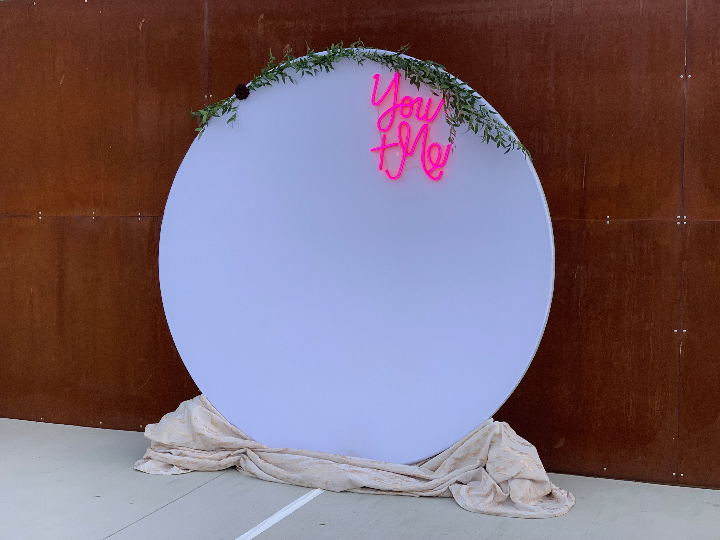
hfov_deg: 36.8
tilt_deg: -5.1
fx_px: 1082
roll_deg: +0.2
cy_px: 270
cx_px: 360
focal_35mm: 52
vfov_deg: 28.0
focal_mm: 6
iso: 50
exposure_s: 1/120
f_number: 2.4
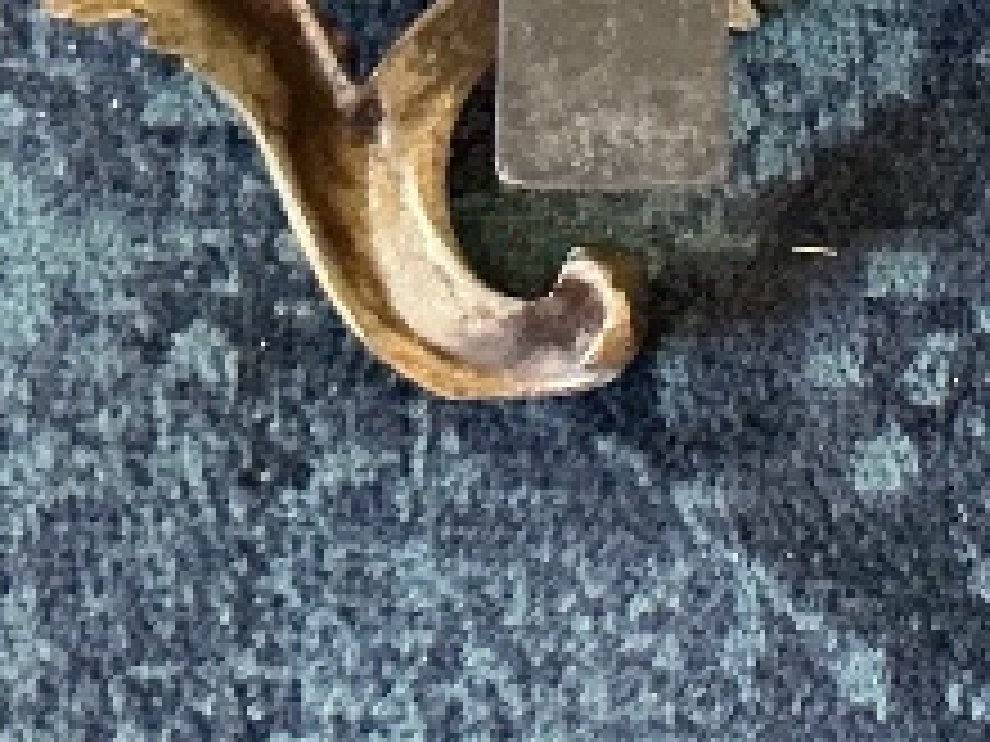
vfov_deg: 9.2
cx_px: 1922
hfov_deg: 11.4
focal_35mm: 158
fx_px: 4519
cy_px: -351
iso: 200
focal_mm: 3
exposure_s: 1/40
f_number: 1.8
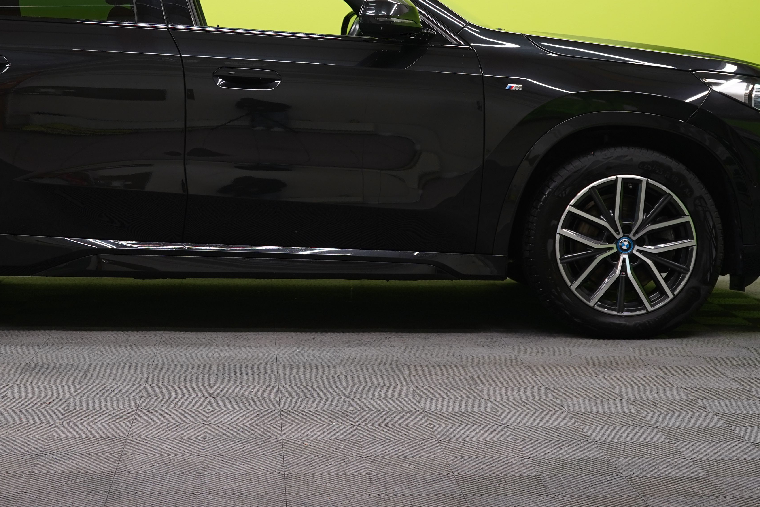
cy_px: 107
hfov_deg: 24.3
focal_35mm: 83
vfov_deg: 16.3
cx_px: 233
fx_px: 1752
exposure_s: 1/25
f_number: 5
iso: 400
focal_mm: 47
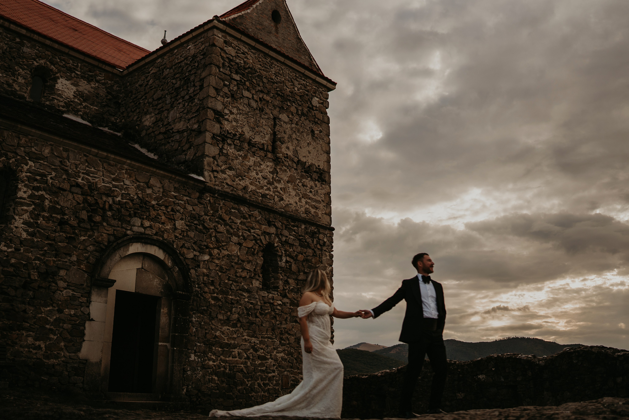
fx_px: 612
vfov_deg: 37.9
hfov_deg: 54.4
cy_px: 210
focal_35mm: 35
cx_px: 314
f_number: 1.6
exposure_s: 1/6400
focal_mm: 35
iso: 320
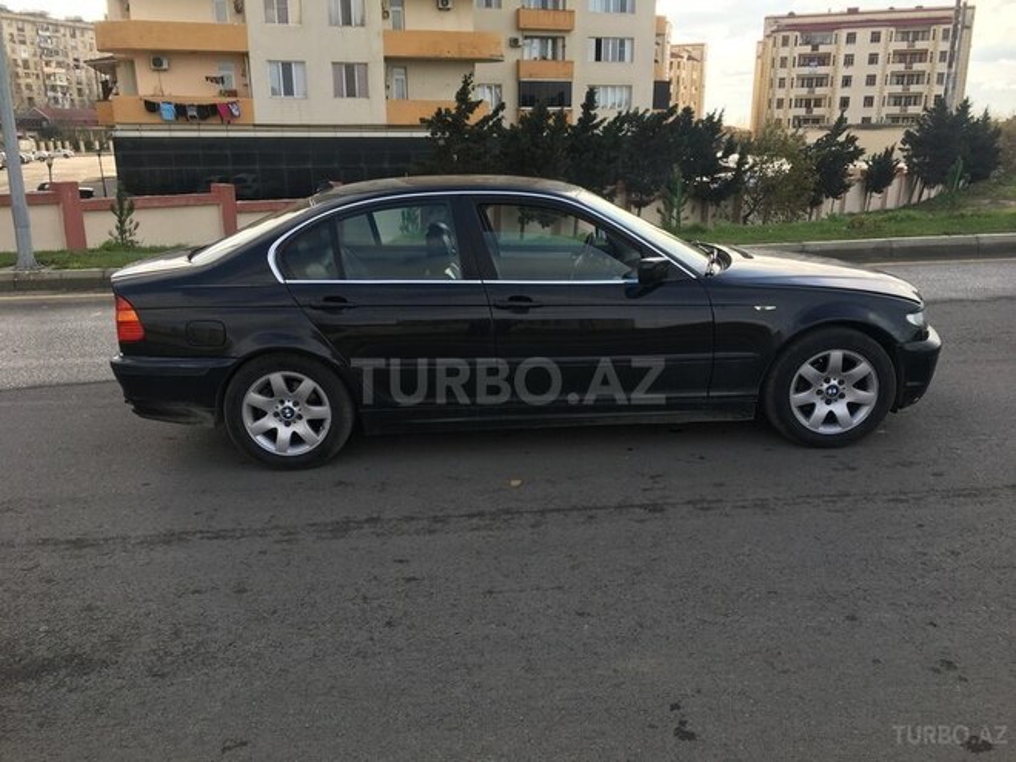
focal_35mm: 29
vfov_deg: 48.2
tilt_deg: -15.3
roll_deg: -0.5
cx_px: 508
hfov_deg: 61.7
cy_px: 381
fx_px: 851
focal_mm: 4.15
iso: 25
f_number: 2.2
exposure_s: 1/377
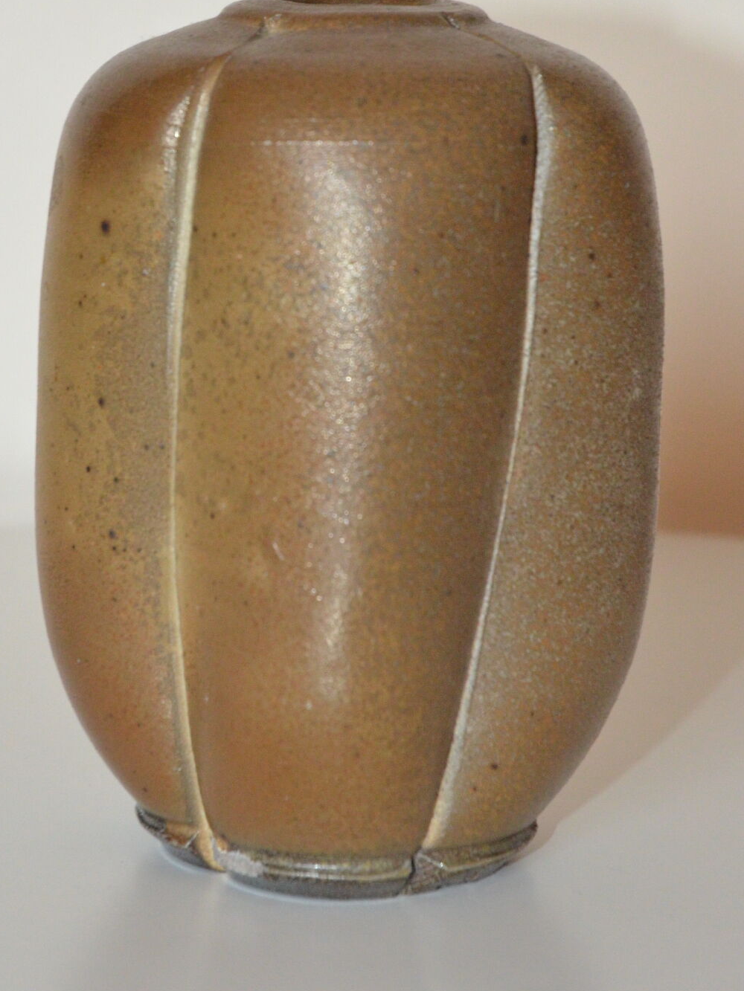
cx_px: 268
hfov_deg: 11.1
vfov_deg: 14.8
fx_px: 3811
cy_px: 247
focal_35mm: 133
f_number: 6.3
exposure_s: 1/60
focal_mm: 50
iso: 2000
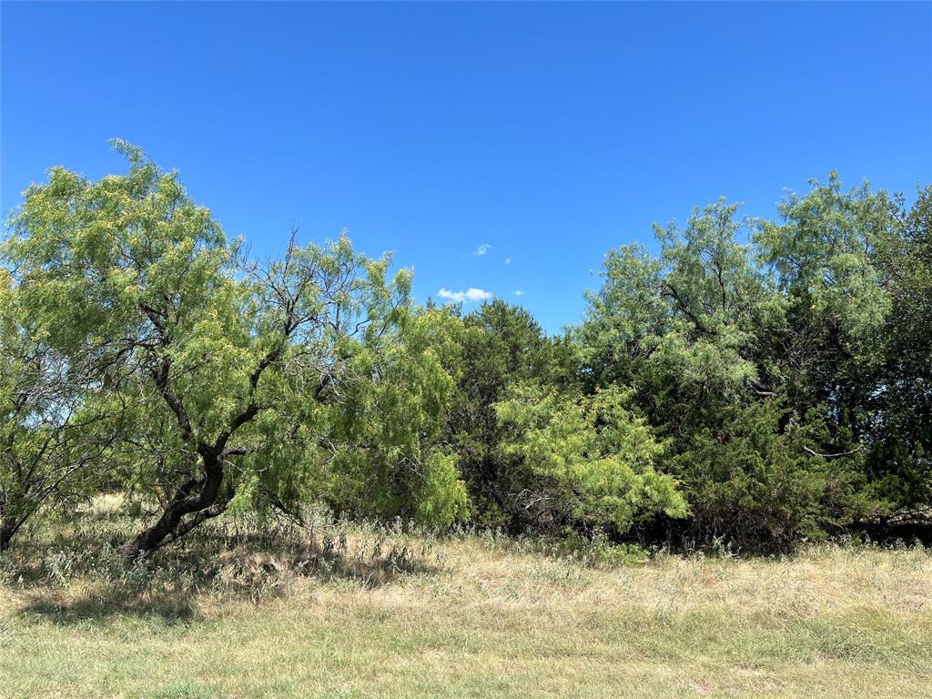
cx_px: 466
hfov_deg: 67.3
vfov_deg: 53.1
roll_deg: -0.8
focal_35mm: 26
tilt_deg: +8.8
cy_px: 350
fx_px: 700
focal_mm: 5.1
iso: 50
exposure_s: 1/2268
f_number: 1.6
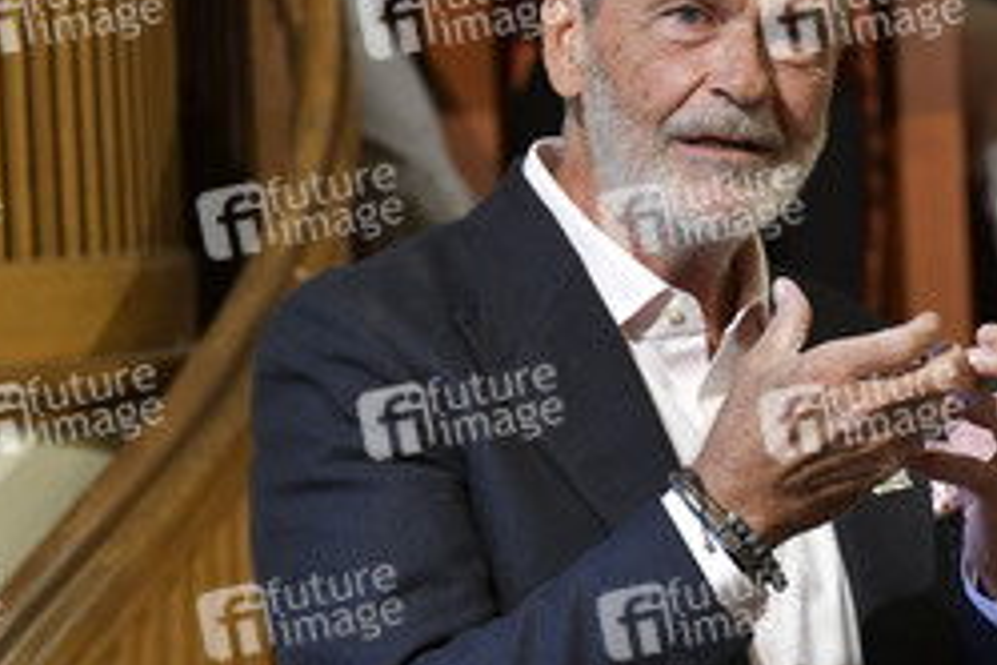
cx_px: 755
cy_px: 312
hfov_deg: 9.1
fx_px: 6258
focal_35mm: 226
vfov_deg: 6.1
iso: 2500
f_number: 5.6
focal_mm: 125
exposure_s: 1/160
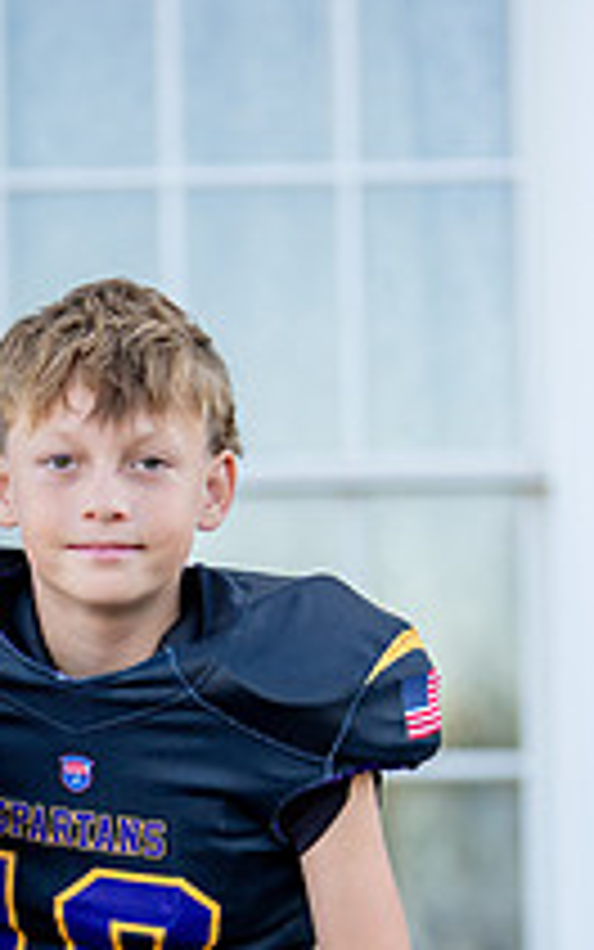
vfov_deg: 13.4
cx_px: 121
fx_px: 4012
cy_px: 846
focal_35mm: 155
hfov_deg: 8.5
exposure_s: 1/1250
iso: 100
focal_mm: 50
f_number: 1.2
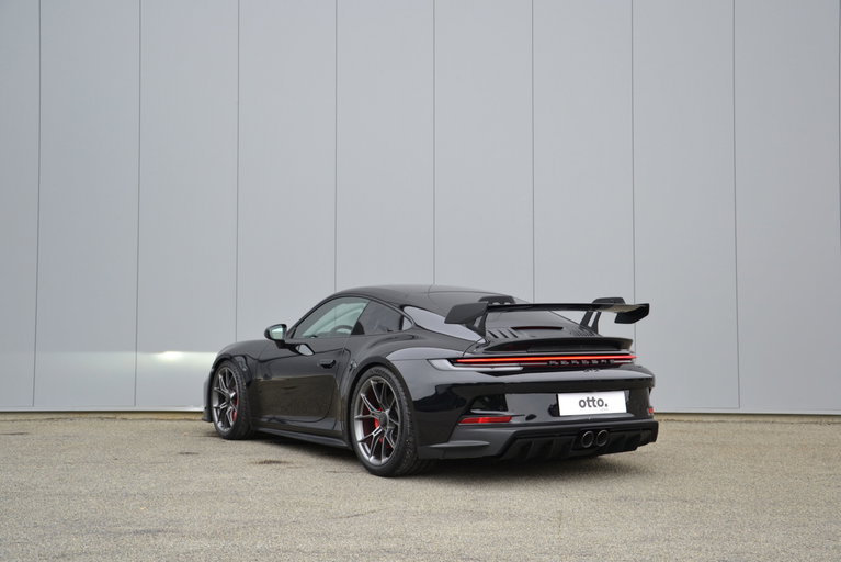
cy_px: 281
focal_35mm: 45
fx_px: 1052
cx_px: 420
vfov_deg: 29.9
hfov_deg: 43.6
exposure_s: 1/125
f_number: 5.6
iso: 280
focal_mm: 30
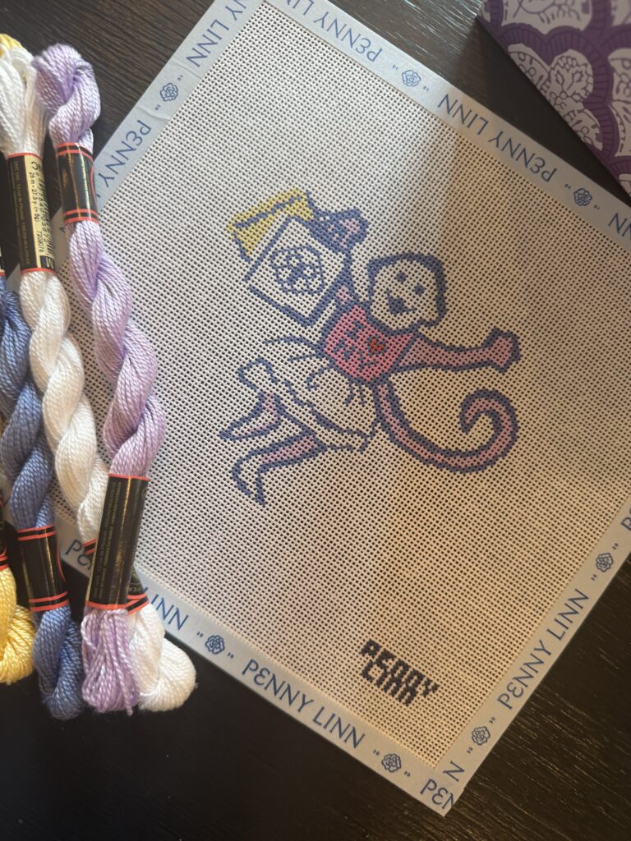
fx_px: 583
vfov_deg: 71.6
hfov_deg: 56.8
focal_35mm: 24
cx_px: 316
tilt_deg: -88.9
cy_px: 420
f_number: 1.78
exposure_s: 1/60
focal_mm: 6.76
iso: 100
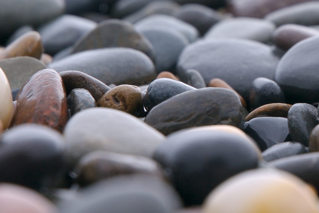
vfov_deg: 5.2
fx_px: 2342
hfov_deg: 7.8
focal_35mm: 264
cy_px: -29
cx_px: 320
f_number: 6.3
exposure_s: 1/30
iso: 250
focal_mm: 70
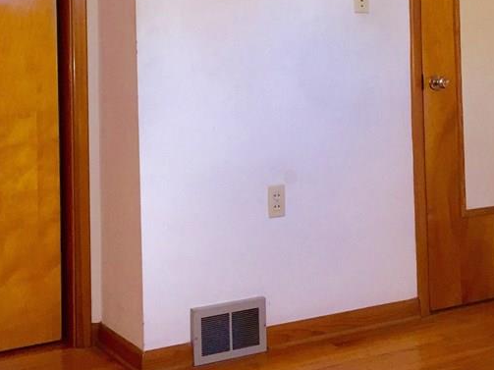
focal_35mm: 59
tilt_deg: +1.2
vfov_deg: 24.2
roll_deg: +0.1
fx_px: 842
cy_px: 48
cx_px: 201
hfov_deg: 32.6
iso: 125
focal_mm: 4.15
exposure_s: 1/30
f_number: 2.2
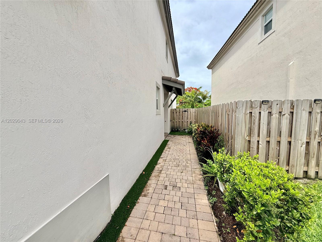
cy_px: 121
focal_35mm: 14
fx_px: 130
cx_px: 161
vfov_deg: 85.7
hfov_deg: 102.1
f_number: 2.2
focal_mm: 2.22
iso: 50
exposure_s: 1/1961
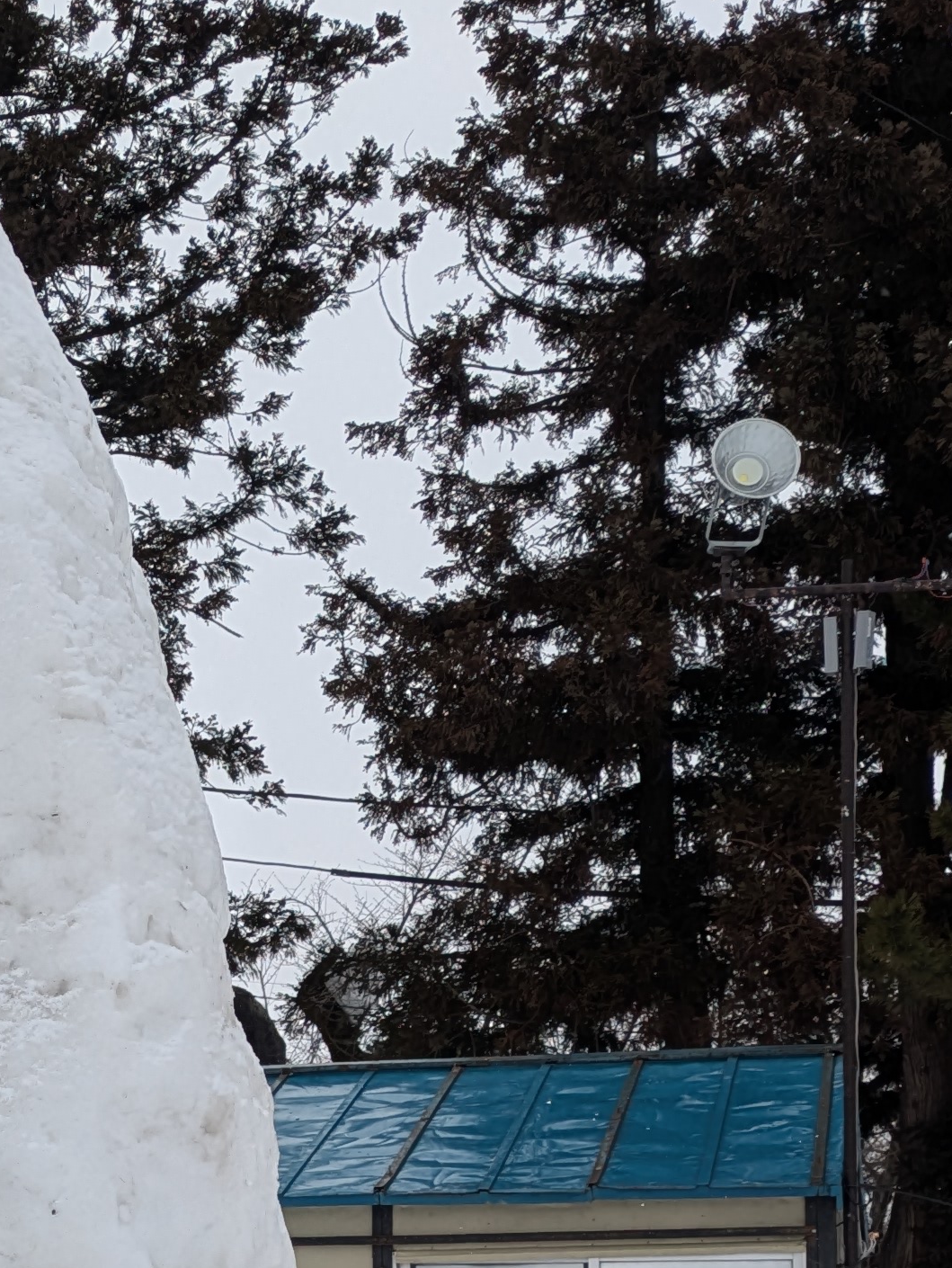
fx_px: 3004
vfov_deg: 23.0
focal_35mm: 82
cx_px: -476
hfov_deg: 16.4
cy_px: 1208
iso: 81
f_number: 1.89
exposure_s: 1/3378
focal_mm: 5.43
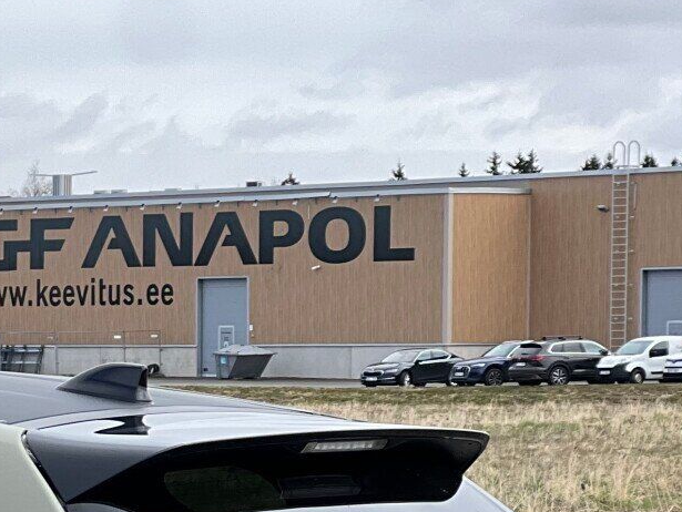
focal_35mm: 244
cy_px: 712
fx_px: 4810
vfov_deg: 6.0
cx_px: -315
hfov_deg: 8.0
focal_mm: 9
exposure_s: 1/290
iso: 25
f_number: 2.8
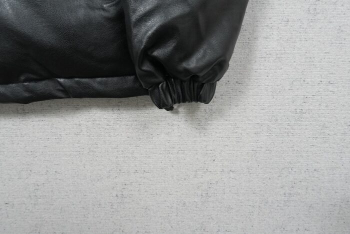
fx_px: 233
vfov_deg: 53.2
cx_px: 175
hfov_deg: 73.7
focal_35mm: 24
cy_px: 117
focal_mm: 16
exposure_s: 1/100
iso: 1600
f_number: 10
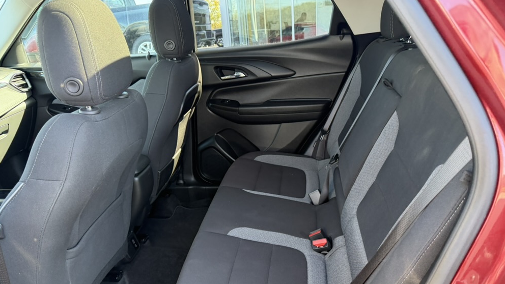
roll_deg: +3.3
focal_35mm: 27
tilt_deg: -21.8
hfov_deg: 69.9
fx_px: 362
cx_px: 256
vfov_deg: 42.4
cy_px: 185
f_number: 1.78
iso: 200
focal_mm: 6.76
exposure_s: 1/118
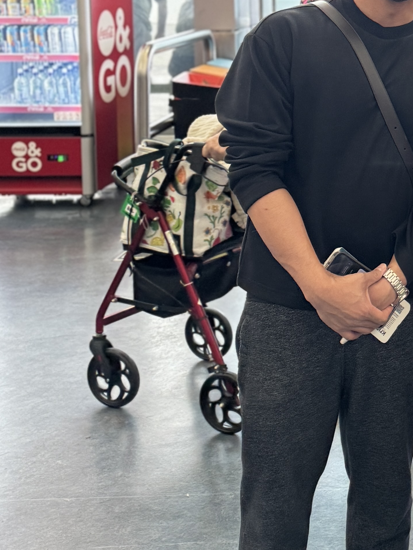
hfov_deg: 18.4
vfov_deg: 26.0
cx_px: 599
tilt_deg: -4.7
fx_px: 1145
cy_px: 36
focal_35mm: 72
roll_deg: +0.3
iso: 160
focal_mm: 6.76
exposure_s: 1/100
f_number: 1.78
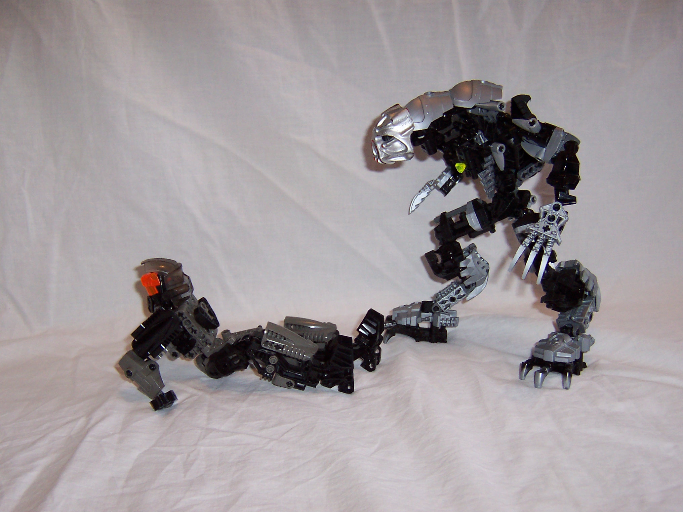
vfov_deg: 39.7
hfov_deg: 51.4
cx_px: 342
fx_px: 710
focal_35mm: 36
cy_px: 256
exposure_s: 1/60
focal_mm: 5.6
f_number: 2.8
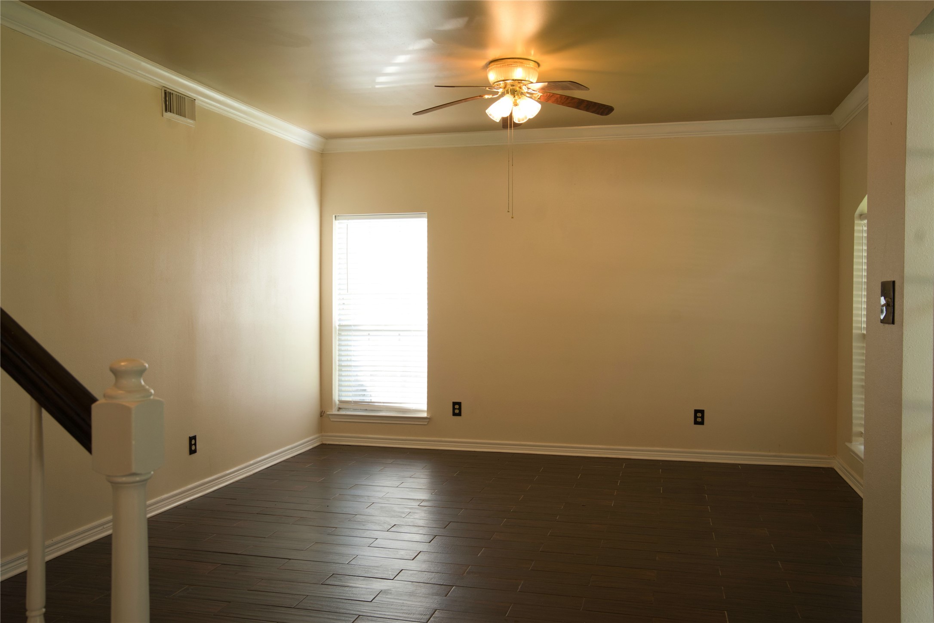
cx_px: 467
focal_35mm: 31
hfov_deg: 60.3
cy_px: 312
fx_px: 804
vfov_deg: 42.3
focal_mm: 31
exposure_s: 1/30
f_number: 6.3
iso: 400
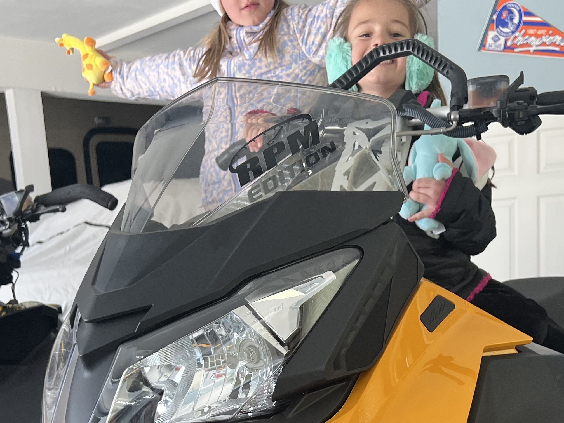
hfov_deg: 36.7
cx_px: 328
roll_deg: +3.2
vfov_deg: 26.7
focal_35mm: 52
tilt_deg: -12.0
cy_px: 407
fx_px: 847
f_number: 1.5
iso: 125
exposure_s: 1/121
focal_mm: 5.7
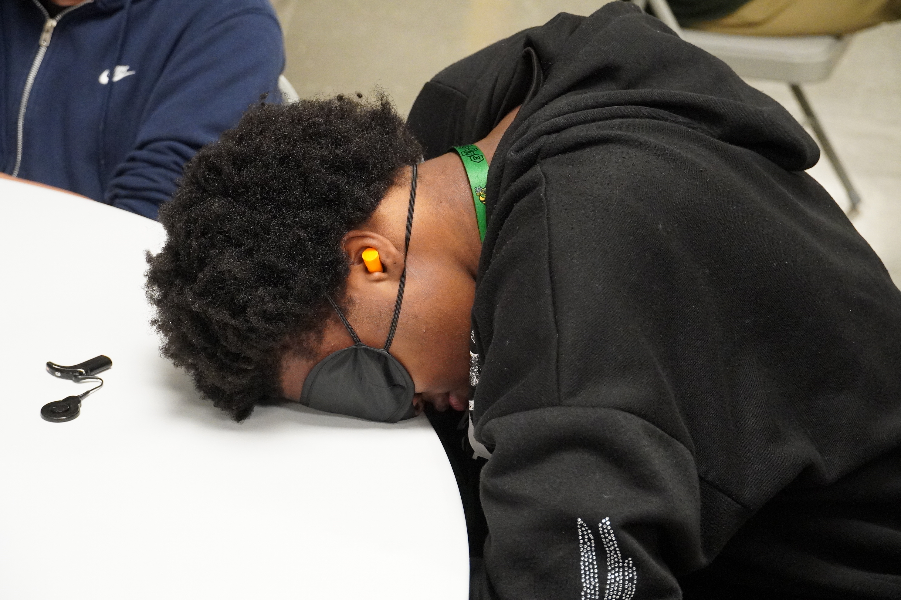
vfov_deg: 16.7
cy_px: 298
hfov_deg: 24.8
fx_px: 2052
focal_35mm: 82
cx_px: 445
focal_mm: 54
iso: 6400
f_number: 5
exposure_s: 1/125
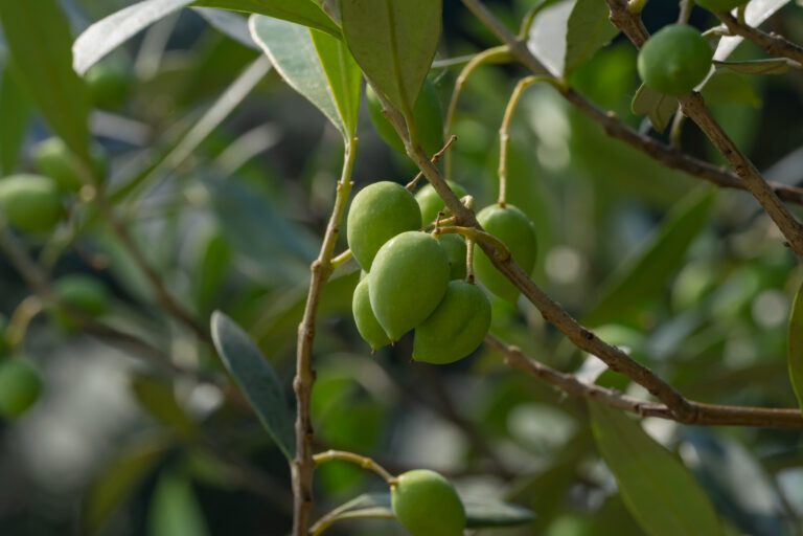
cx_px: 402
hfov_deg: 19.5
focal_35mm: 105
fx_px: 2342
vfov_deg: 13.0
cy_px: 268
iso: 100
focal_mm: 105
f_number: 14
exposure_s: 1/160
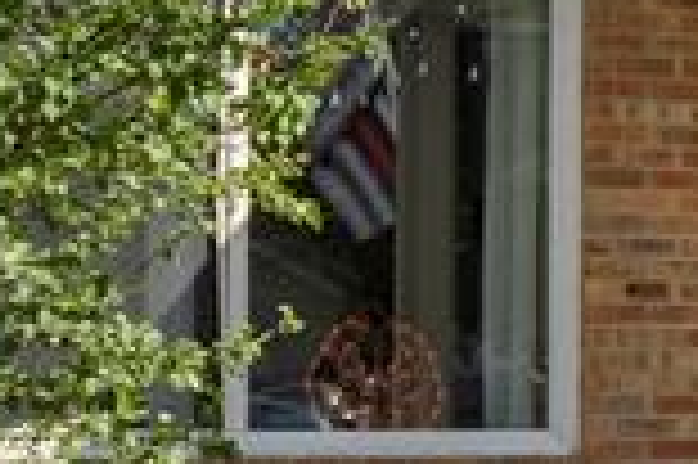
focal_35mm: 152
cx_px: 1090
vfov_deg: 8.7
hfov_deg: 12.7
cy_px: -313
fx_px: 2944
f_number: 4
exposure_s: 1/1250
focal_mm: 23
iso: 100
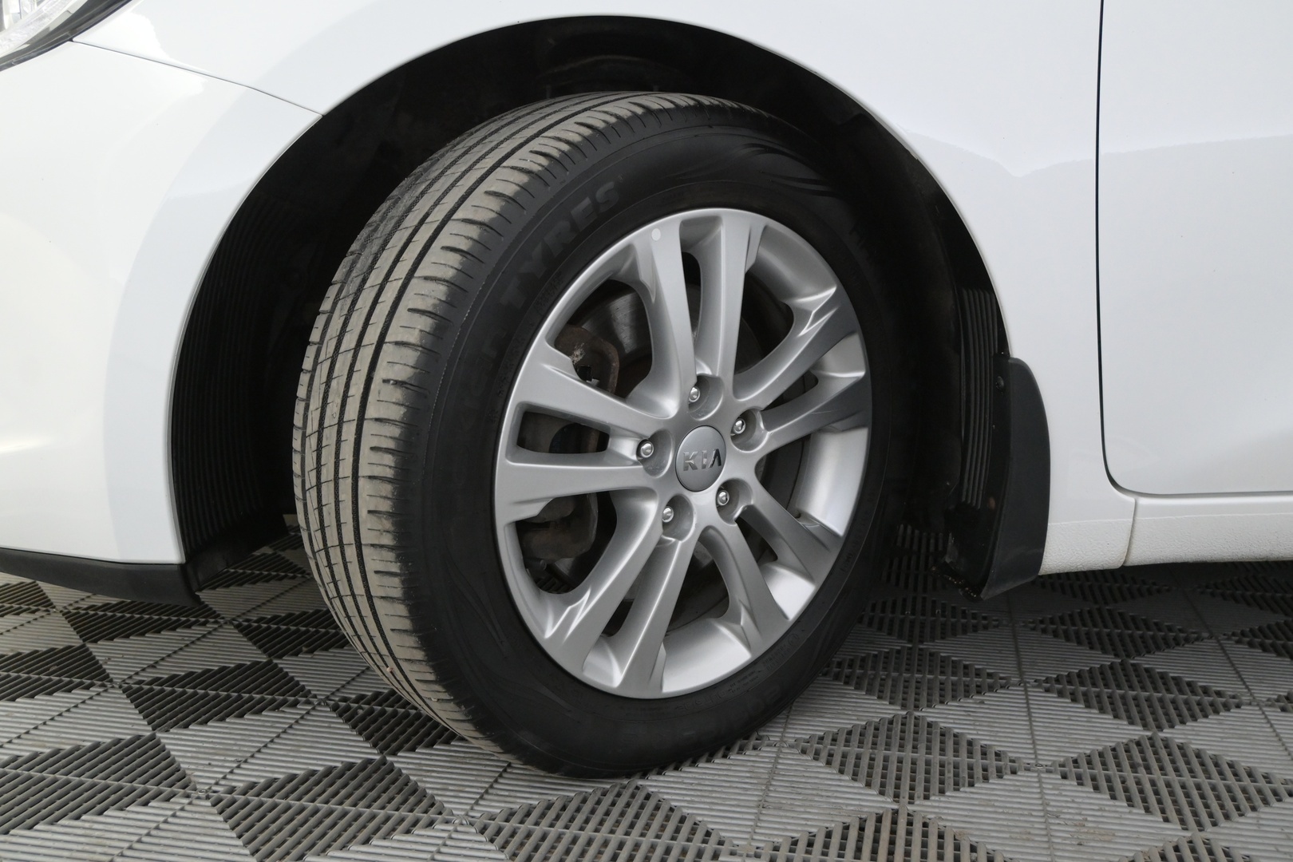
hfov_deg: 51.3
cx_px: 646
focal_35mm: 38
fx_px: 1347
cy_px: 431
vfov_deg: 35.5
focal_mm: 25
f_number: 5.6
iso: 2500
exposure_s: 1/125
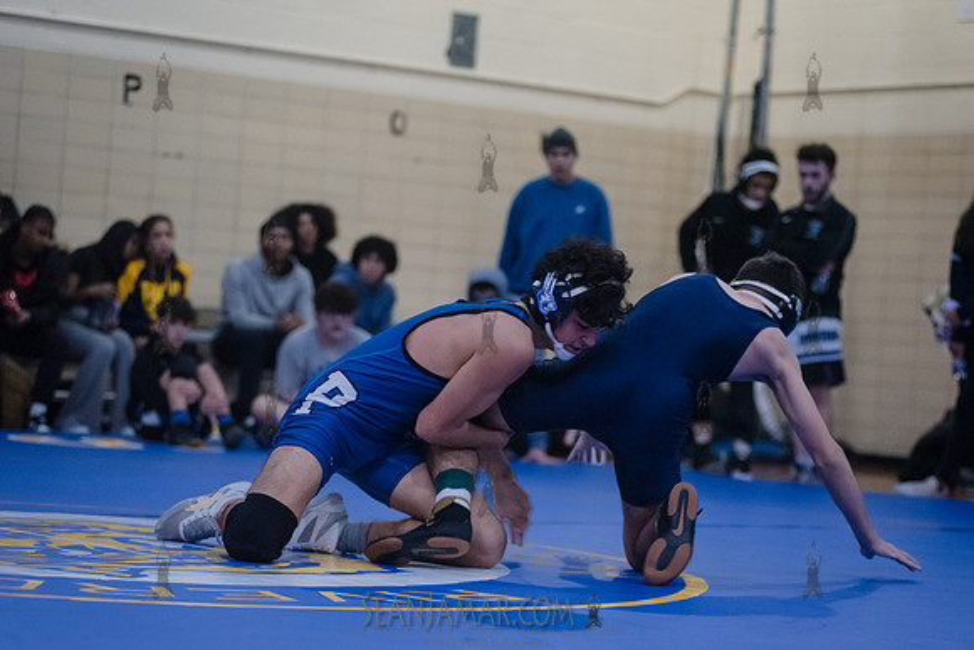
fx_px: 2873
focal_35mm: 106
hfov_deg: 19.2
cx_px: 487
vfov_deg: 12.9
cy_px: 325
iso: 8000
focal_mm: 105
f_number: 3.2
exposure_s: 1/400
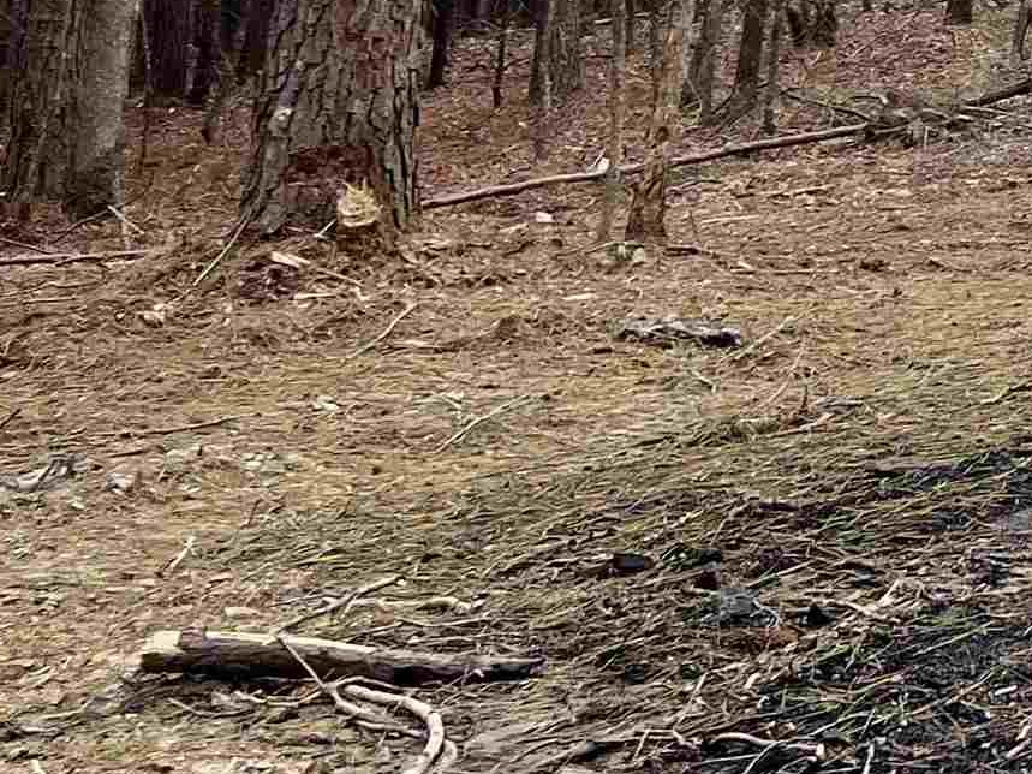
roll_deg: -2.4
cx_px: 1759
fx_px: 2772
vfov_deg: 15.1
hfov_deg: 17.7
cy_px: -258
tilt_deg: +6.2
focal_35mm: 93
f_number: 1.5
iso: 50
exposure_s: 1/426
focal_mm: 5.7
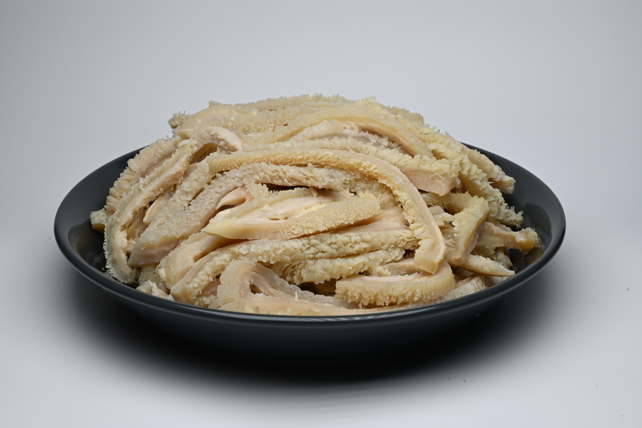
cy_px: 179
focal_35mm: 61
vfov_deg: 22.2
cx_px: 293
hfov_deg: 32.9
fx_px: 1088
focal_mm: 52
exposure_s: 1/50
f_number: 20
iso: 400
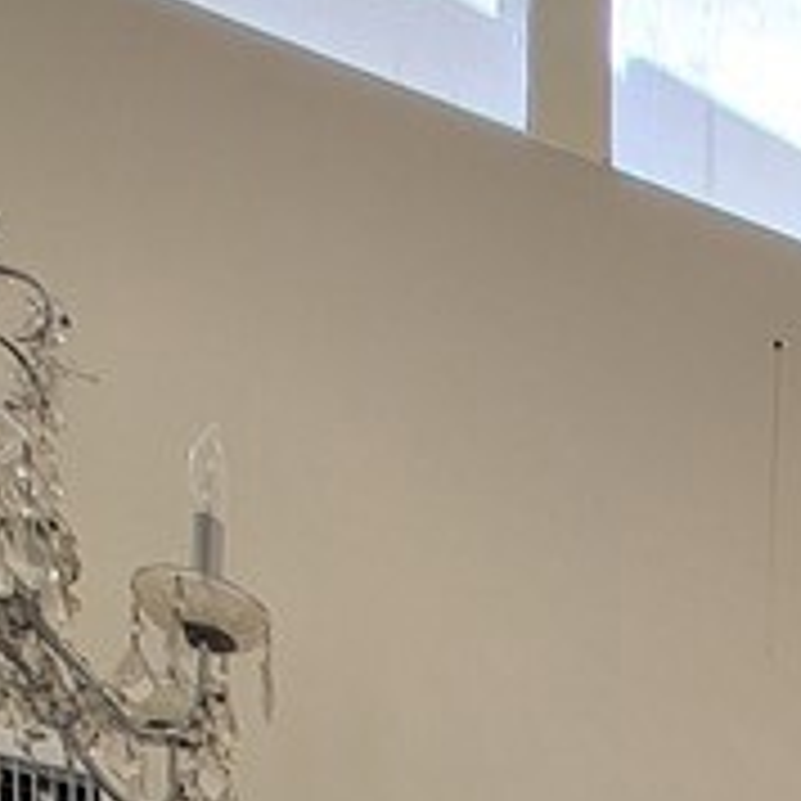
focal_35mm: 66
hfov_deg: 21.8
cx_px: 1197
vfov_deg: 14.4
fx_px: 1728
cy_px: 2007
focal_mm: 1.74
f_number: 2.2
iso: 50
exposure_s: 1/60
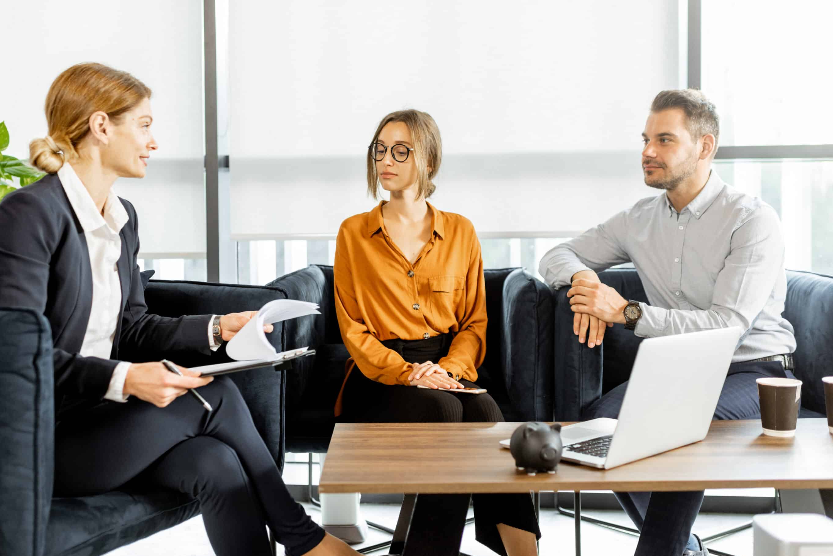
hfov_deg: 51.9
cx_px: 399
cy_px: 267
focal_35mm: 37
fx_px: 856
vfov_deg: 36.0
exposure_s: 1/160
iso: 500
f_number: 2.2
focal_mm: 35
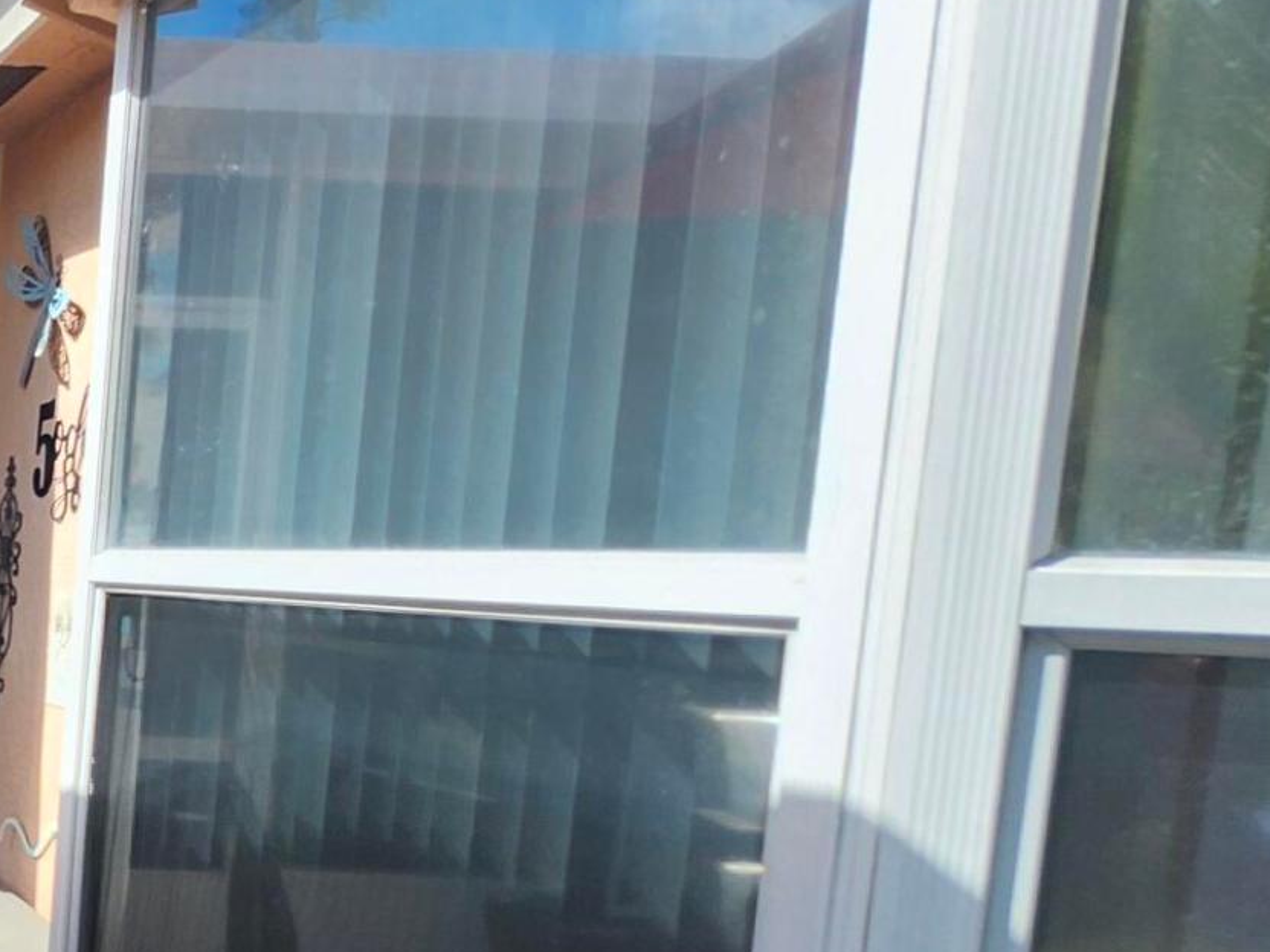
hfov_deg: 28.6
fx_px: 1651
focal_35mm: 45
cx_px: -598
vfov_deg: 31.8
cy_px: 680
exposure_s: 1/1108
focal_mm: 1.74
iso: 40
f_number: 2.2
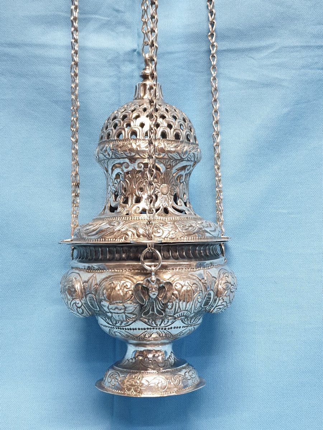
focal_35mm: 26
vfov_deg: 67.3
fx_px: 323
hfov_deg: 53.1
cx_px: 162
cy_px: 215
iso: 200
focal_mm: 4.3
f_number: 2.4
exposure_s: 1/50
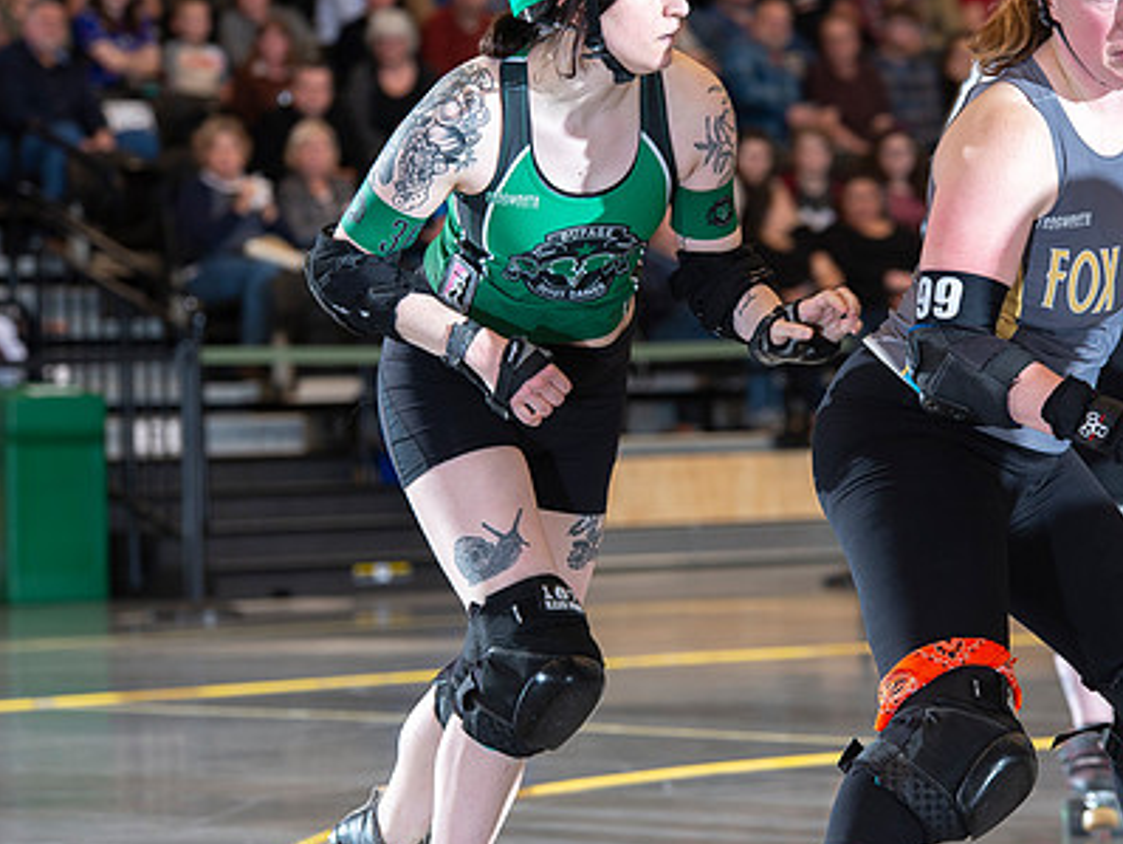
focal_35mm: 210
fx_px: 6817
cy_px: 388
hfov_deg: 9.4
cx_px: 722
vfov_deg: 7.1
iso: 640
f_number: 5.6
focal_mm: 150
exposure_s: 1/160
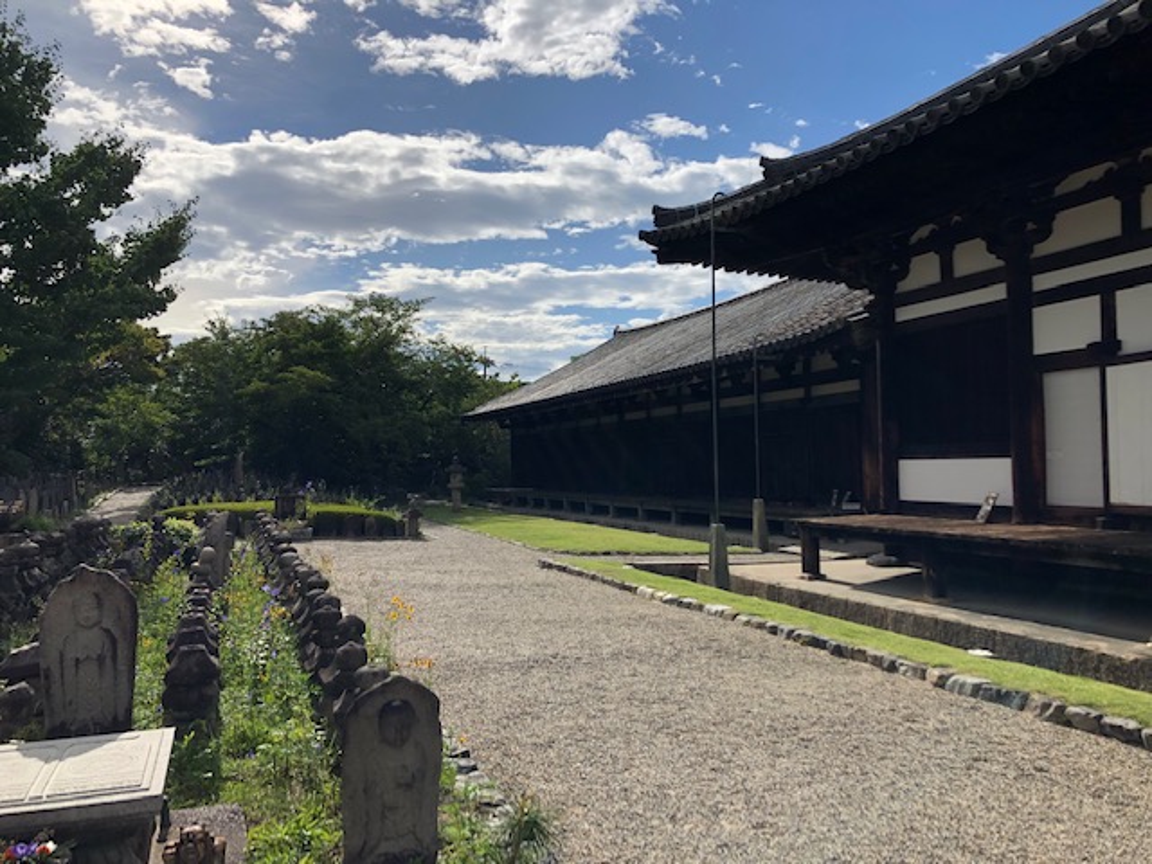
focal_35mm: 28
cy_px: 432
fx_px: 932
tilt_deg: +2.1
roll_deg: +2.8
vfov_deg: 49.7
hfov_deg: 63.4
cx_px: 576
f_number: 1.8
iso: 20
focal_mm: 3.99
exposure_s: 1/3690
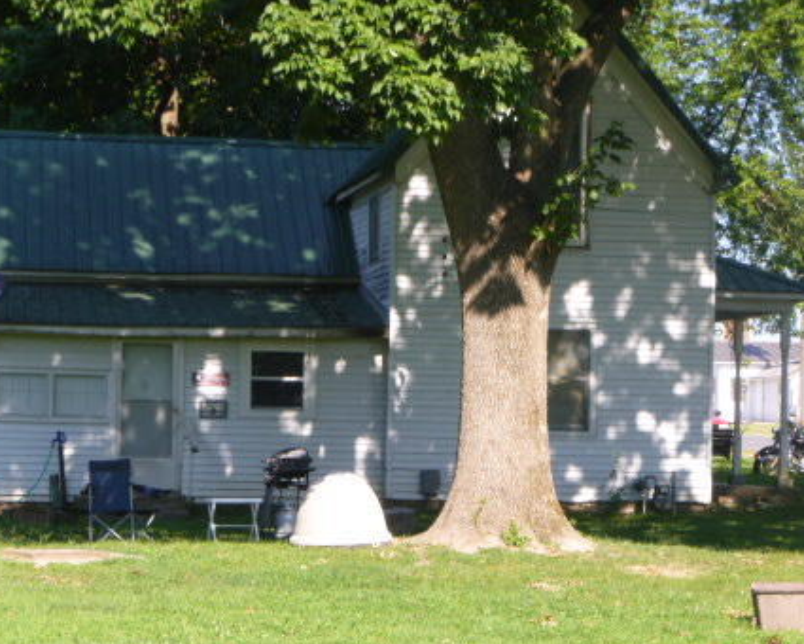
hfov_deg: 19.7
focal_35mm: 97
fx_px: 2308
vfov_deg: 15.8
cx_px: 337
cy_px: 409
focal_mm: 11.9
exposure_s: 1/125
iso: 100
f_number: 5.4
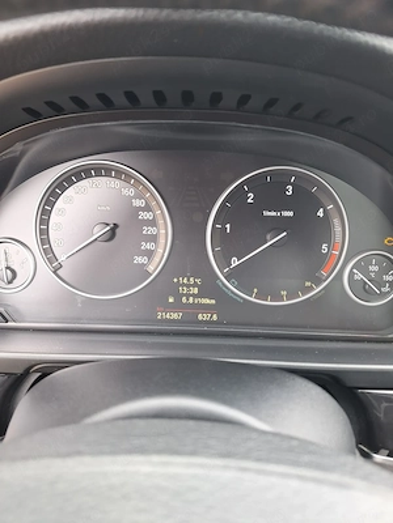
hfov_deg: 58.9
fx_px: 348
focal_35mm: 23
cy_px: 262
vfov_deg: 73.9
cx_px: 196
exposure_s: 1/100
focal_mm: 5.54
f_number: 1.8
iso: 80
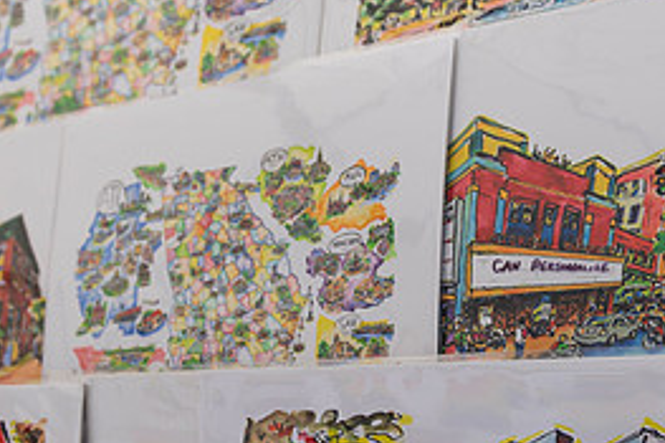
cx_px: 367
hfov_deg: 37.5
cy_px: 454
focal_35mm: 53
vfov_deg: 24.2
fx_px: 978
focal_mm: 24
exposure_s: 1/400
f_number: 4
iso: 50
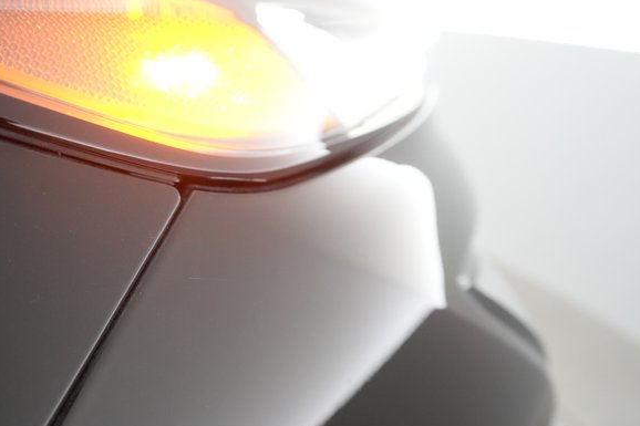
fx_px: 551
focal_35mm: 31
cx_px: 333
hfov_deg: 60.3
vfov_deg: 42.3
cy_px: 209
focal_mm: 28
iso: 8000
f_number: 5.6
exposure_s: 1/100
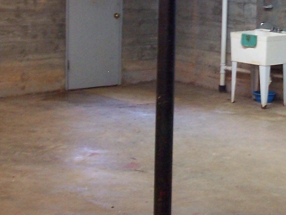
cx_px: 263
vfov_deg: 14.3
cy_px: 37
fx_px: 851
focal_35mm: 103
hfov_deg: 18.7
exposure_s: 1/8
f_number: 2.8
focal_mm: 6.3
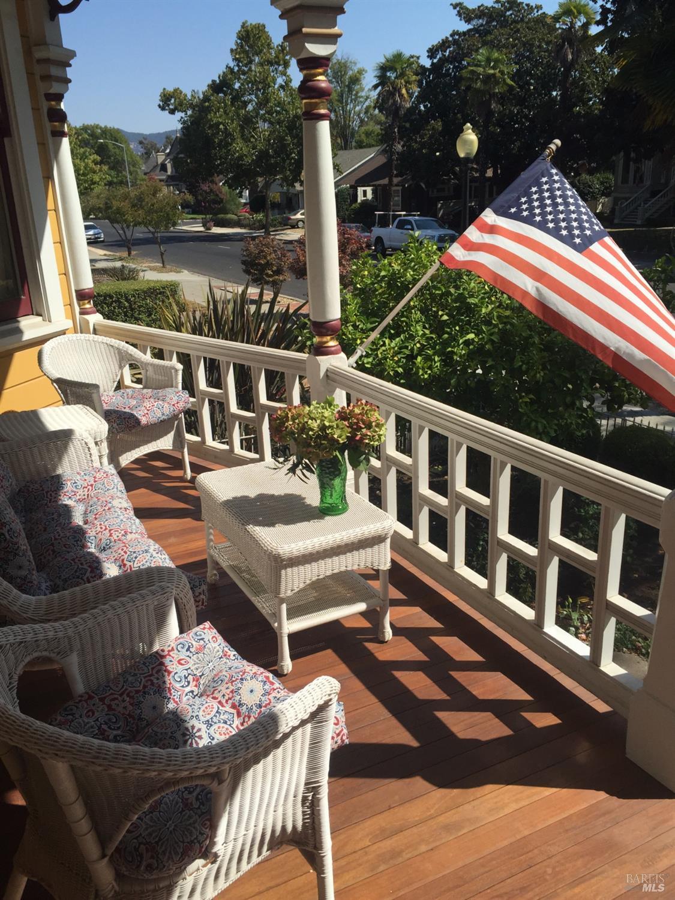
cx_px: 338
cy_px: 450
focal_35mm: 29
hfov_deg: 48.2
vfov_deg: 61.7
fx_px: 754
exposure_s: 1/2825
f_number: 2.2
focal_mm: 4.15
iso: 32
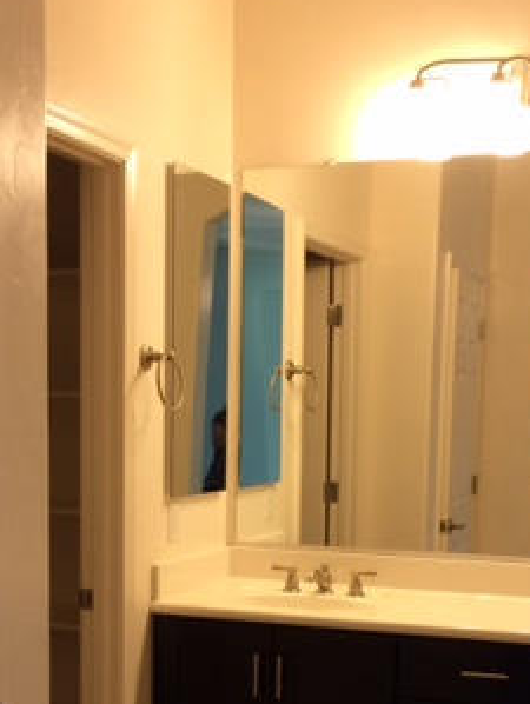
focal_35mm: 62
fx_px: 1263
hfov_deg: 23.6
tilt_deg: -9.5
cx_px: 188
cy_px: 589
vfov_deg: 30.2
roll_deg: -0.6
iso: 64
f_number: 2.2
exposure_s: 1/30
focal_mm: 4.15
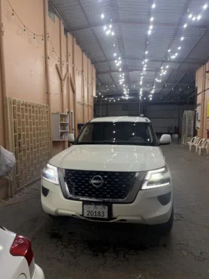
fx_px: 193
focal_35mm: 24
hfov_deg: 56.8
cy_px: 140
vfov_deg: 71.6
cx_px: 104
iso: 250
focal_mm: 6.76
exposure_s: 1/100
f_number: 1.78
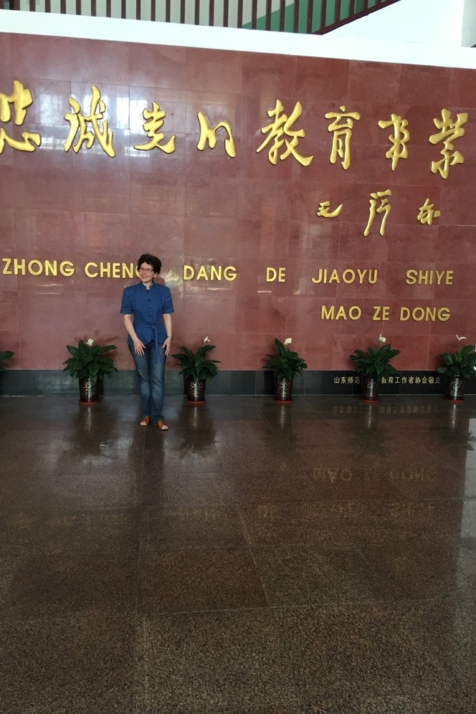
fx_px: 615
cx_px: 240
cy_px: 354
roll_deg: -1.6
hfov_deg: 42.3
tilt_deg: -7.6
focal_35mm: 31
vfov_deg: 60.3
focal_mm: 4.15
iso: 50
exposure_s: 1/17
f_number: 2.2
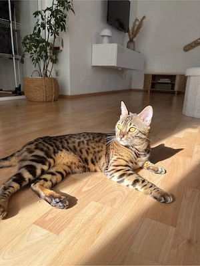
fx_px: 200
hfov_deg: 53.1
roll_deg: -2.8
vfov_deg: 67.3
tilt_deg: -15.5
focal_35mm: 26
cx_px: 100
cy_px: 133
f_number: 1.6
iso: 50
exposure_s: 1/630
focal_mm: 5.96
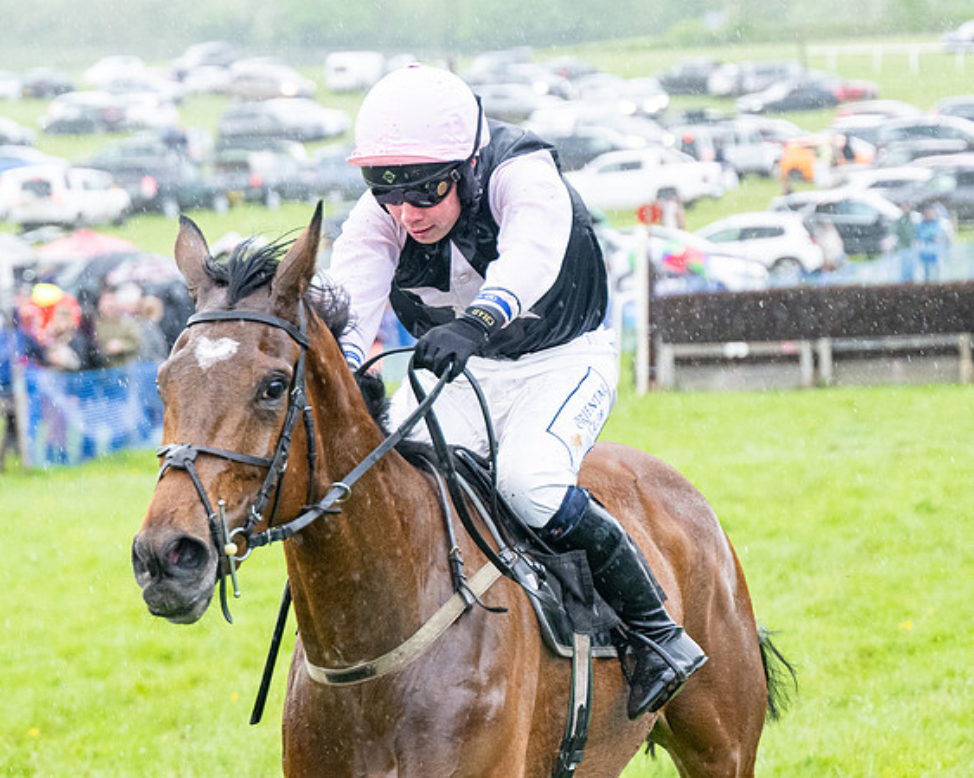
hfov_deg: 9.7
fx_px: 5719
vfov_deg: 7.8
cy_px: 312
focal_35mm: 198
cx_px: 390
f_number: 4
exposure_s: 1/640
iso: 2000
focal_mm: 98
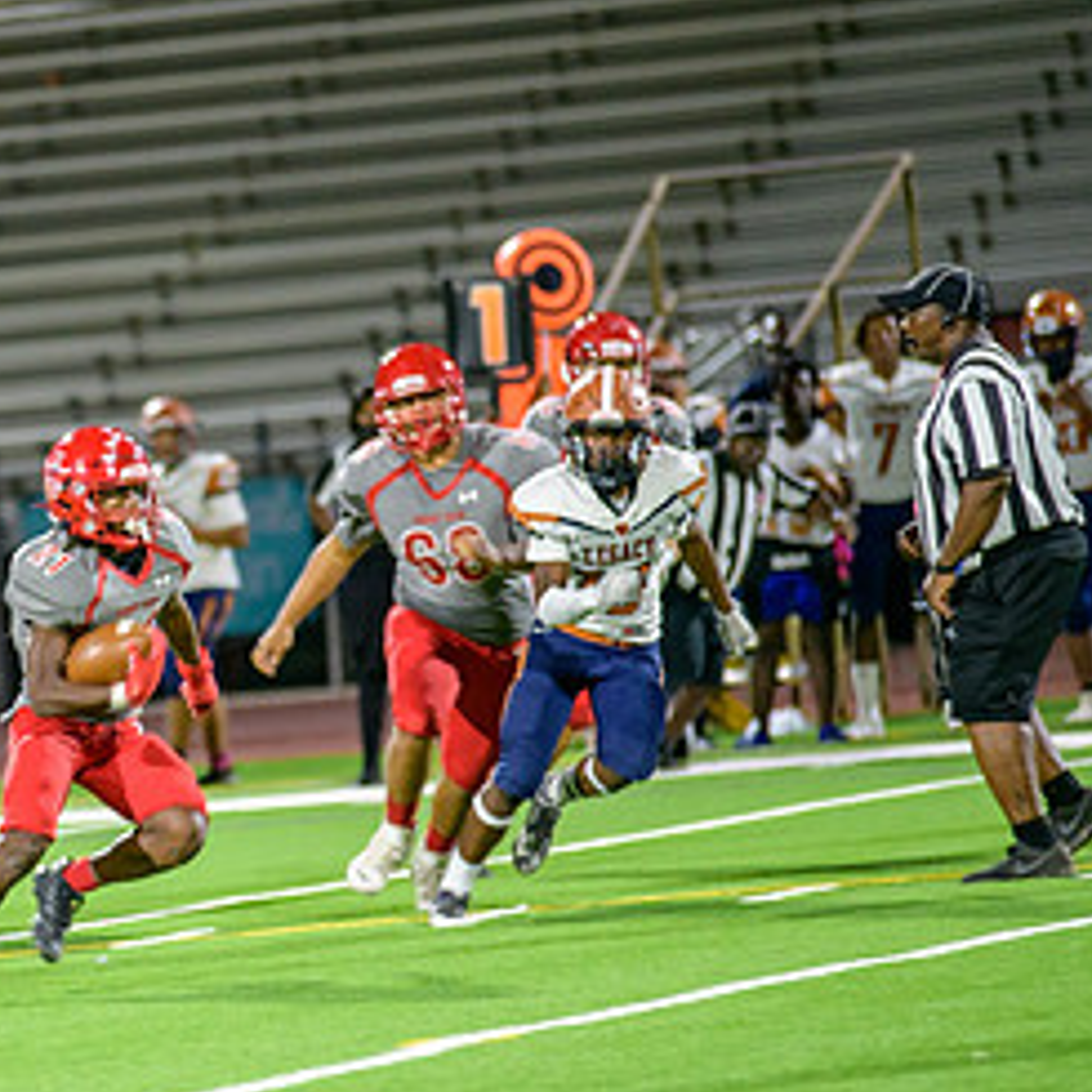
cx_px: -98
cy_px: 608
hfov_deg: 4.3
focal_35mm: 403
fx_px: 14383
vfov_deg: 4.3
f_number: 2.8
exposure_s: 1/250
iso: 1600
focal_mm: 200
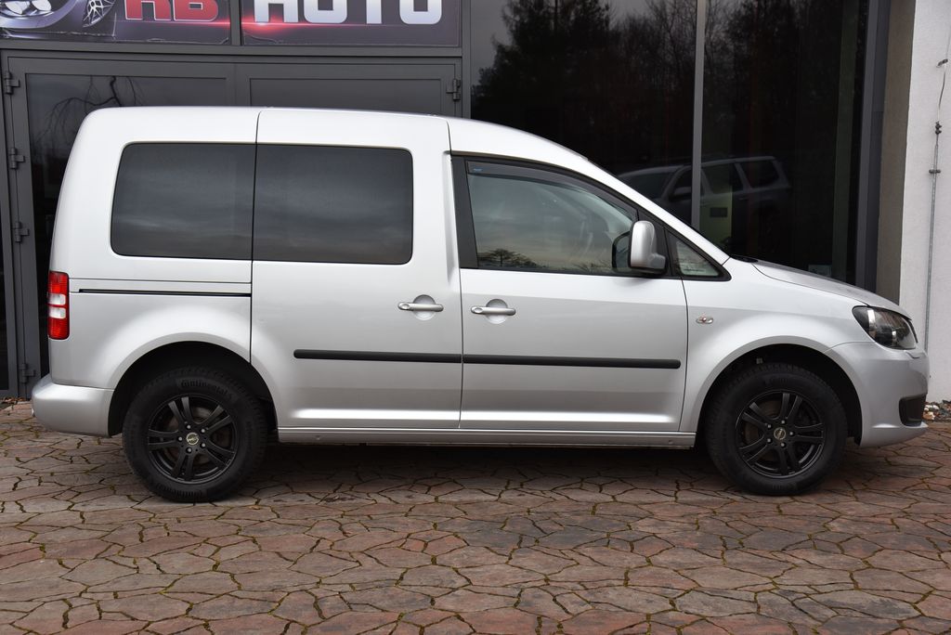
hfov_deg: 42.7
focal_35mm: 46
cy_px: 318
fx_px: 1216
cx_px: 476
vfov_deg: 29.3
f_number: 5.6
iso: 500
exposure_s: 1/125
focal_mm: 46
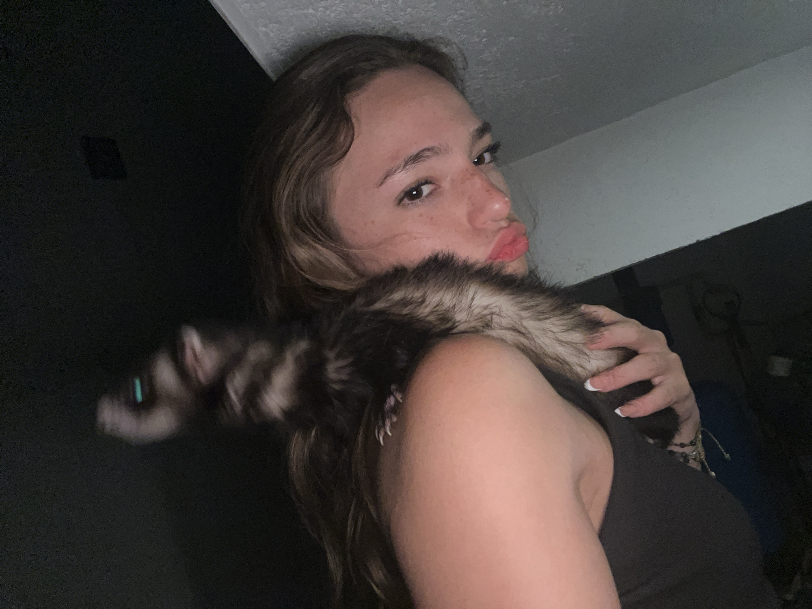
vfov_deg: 58.9
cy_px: 304
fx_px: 540
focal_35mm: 23
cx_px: 406
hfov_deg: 73.9
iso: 320
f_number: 2.2
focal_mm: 2.71
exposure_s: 1/18
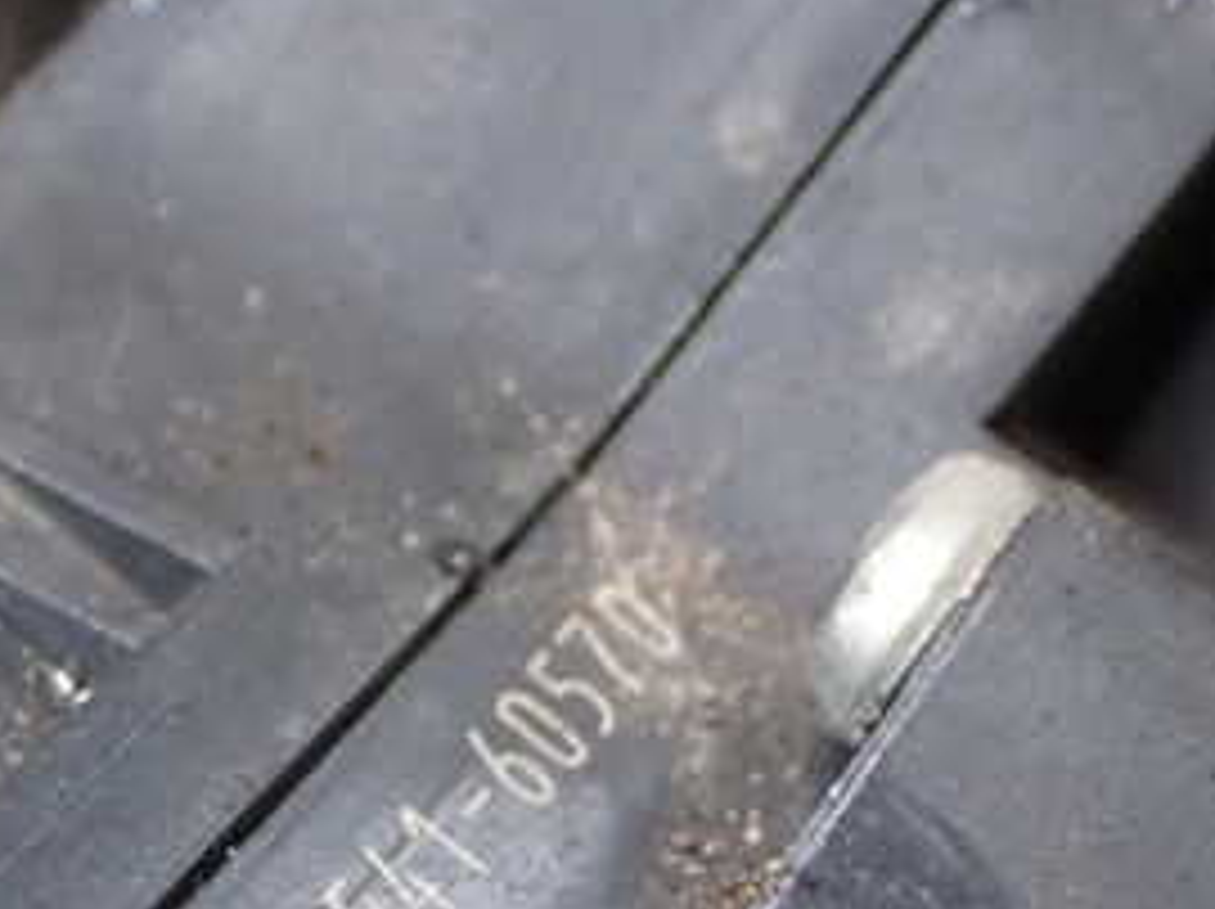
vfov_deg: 11.3
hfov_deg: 15.2
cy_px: 994
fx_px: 4524
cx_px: 292
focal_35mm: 129
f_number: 3.5
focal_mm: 10.35
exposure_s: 1/60
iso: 1600
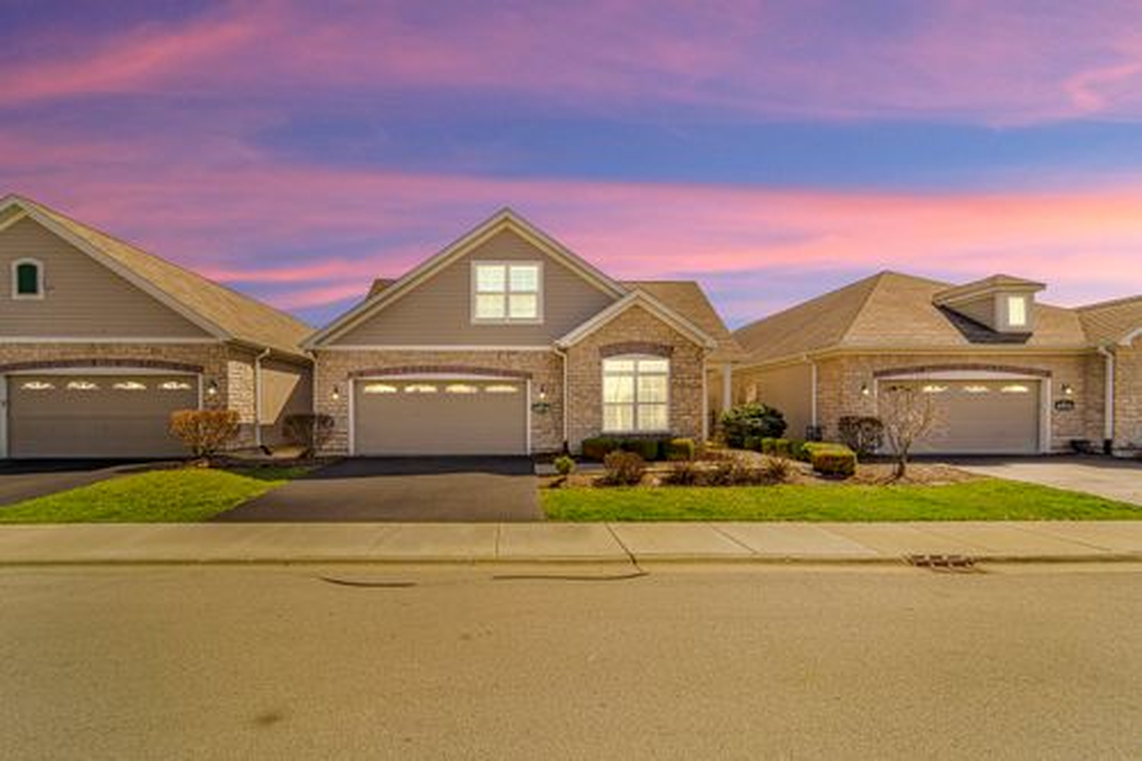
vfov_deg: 81.2
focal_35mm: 14
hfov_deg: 104.3
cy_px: 380
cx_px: 571
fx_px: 444
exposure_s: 1/60
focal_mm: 14
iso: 320
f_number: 22
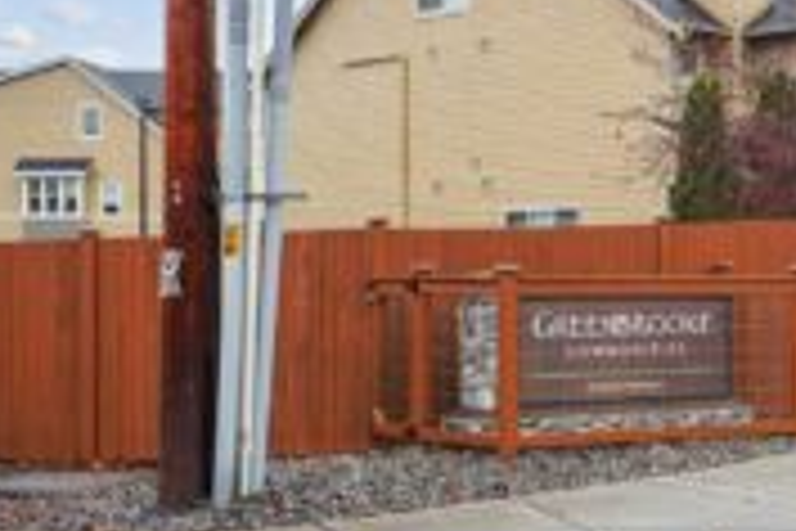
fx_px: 1747
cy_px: 331
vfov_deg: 17.3
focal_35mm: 79
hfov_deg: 25.3
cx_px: 625
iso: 250
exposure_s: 1/13
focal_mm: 35
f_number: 13
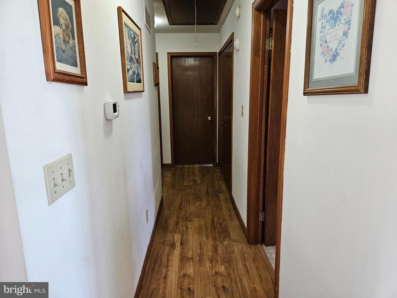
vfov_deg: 58.9
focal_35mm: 23
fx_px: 264
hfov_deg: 73.9
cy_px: 149
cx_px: 198
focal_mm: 5.4
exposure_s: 1/120
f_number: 1.8
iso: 400
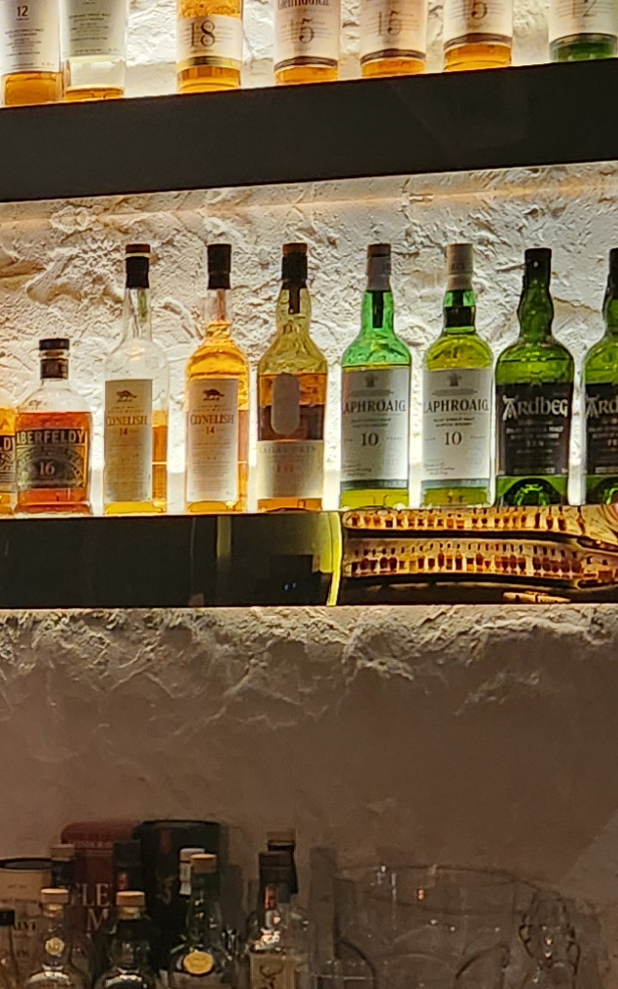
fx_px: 2587
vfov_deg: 21.3
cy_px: 847
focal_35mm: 96
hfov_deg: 13.2
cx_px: -144
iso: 640
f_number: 1.8
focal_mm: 5.4
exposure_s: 1/40
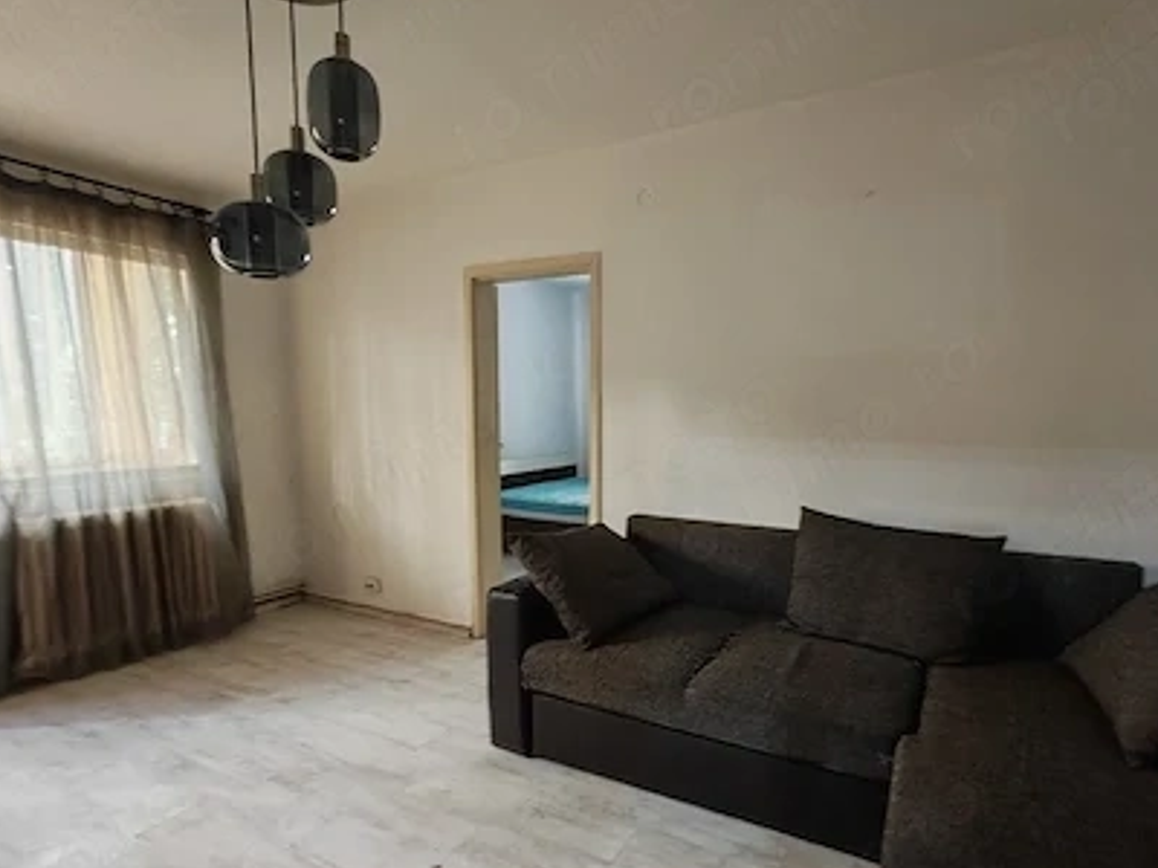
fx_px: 602
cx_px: 625
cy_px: 486
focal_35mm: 18
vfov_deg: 71.3
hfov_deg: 87.6
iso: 500
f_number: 2
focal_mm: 1.82
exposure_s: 1/25
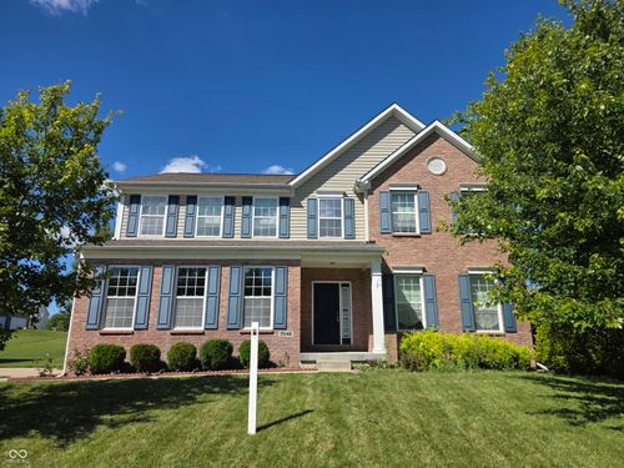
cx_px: 312
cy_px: 234
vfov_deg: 58.9
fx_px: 415
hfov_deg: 73.9
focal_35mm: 23
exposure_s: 1/6150
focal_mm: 6.3
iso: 80
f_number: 1.7
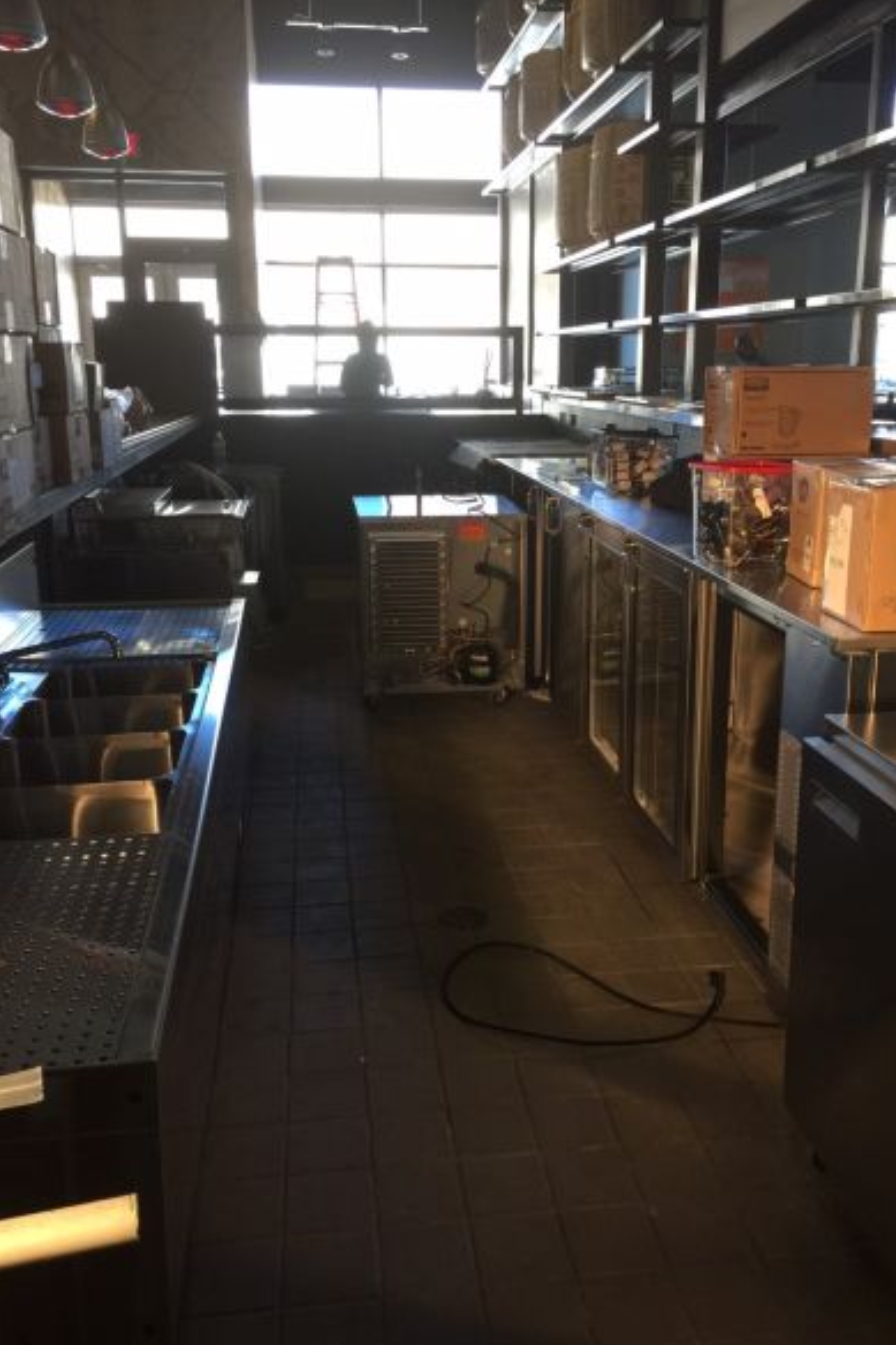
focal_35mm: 31
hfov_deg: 42.3
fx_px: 1158
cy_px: 670
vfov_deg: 60.3
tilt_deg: -15.1
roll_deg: +0.3
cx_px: 477
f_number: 2.2
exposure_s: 1/30
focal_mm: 4.15
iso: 40
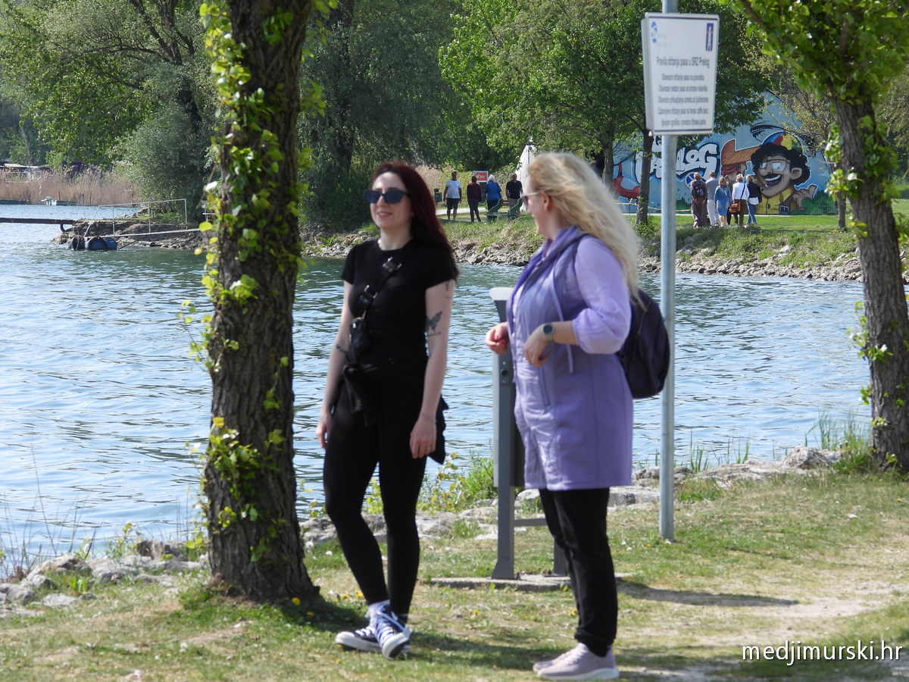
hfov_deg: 8.4
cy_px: 341
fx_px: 6171
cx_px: 454
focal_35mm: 235
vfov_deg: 6.3
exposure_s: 1/400
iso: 100
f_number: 4.5
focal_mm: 42.2
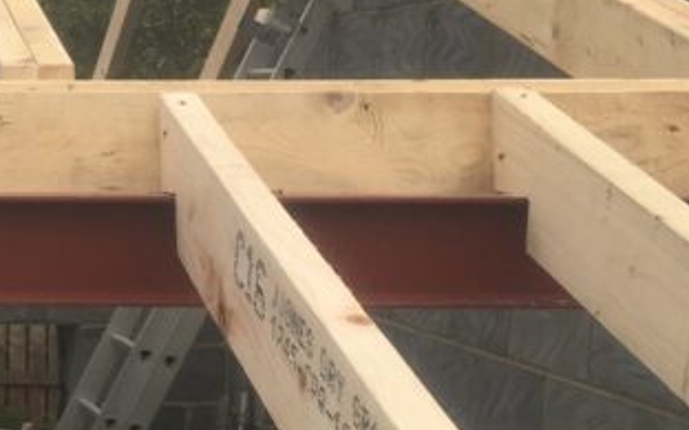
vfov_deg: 12.9
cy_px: 381
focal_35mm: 101
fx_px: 1897
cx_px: -278
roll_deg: -2.6
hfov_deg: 18.7
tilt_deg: -6.9
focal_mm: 4.15
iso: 25
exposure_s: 1/250
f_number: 2.2
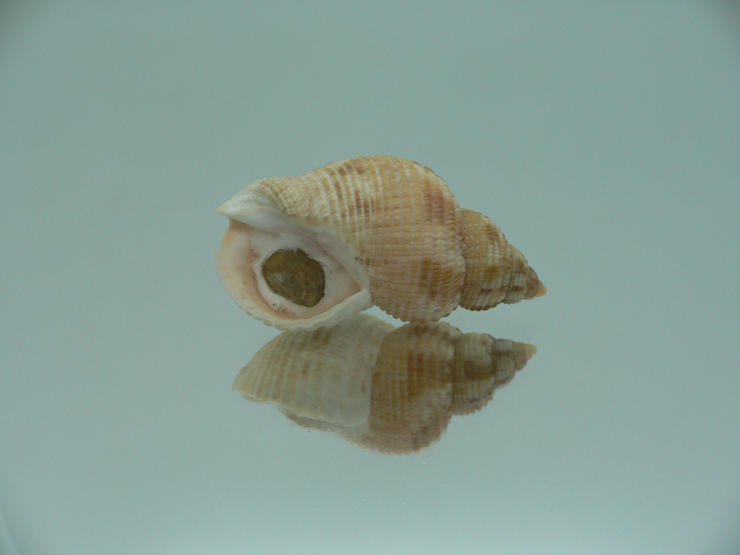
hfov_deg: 51.4
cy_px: 277
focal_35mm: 36
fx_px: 770
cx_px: 365
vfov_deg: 39.7
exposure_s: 1/60
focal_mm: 4.6
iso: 80
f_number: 2.8
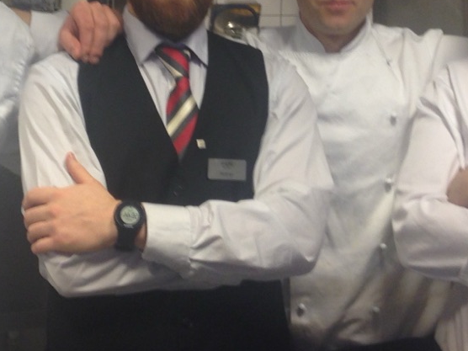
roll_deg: -2.1
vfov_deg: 15.0
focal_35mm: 95
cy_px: -72
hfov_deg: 20.6
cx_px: 177
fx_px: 1284
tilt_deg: -1.7
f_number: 2.4
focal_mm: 4.12
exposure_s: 1/20
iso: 50
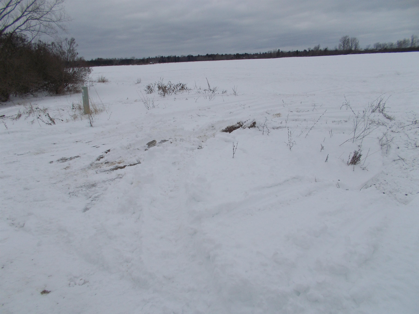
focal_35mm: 26
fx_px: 315
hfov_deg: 67.3
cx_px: 210
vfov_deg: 53.1
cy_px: 157
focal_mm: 4.6
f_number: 3.2
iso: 80
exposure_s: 1/1250
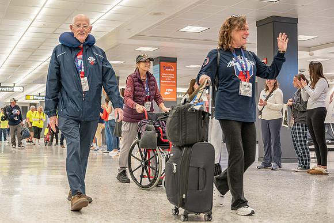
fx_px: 479
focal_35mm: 52
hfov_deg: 38.3
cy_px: 95
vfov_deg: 26.1
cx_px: 142
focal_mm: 45
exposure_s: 1/200
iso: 1800
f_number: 2.8
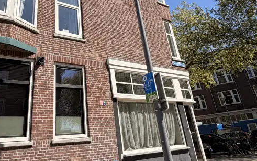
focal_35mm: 33
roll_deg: +5.0
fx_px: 231
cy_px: 24
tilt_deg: +28.7
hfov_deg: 57.4
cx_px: 95
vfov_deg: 36.5
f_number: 2.2
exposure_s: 1/809
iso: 20
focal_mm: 2.22
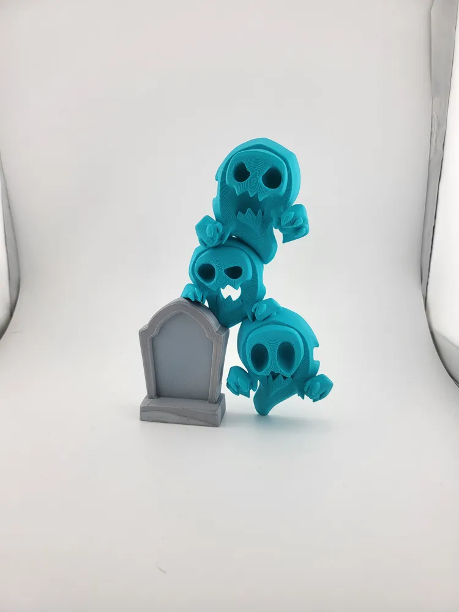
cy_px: 306
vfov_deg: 71.6
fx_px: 424
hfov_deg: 56.8
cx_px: 230
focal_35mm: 24
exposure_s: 1/1195
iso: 40
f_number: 1.8
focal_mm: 5
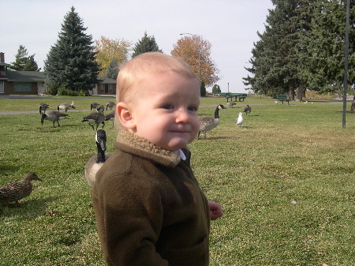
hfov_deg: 49.0
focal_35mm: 38
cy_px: 133
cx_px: 178
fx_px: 389
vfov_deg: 37.7
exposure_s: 1/144
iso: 100
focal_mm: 8
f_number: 7.6
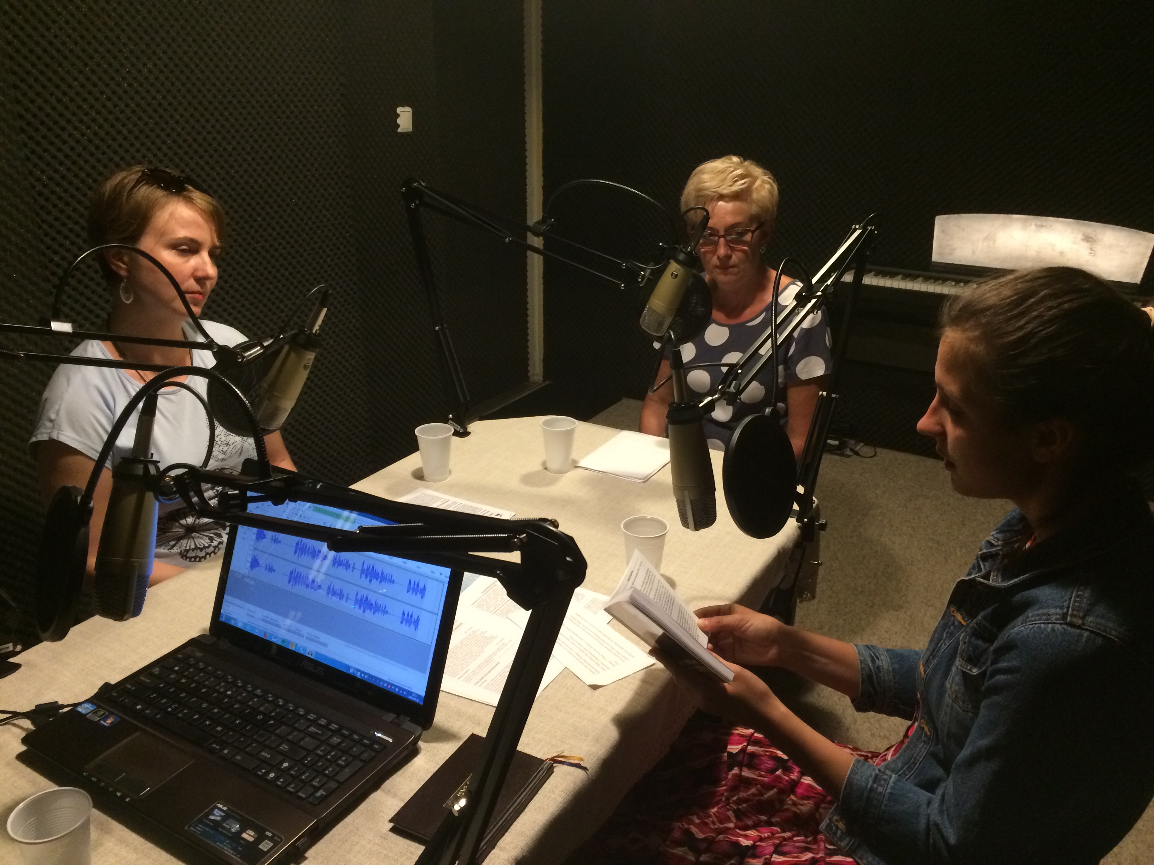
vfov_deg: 48.2
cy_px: 432
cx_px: 577
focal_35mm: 29
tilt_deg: -22.3
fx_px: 967
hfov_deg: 61.7
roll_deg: -1.0
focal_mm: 4.15
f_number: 2.2
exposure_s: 1/33
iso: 320
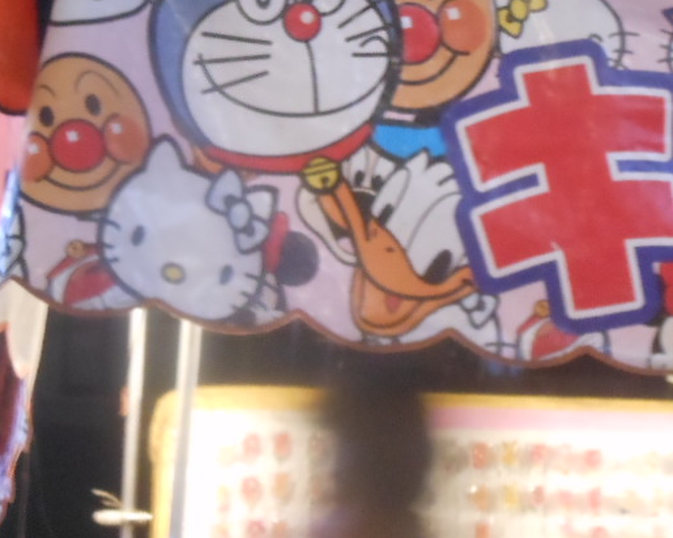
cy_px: 93
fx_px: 1932
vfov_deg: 15.7
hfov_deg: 19.6
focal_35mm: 97
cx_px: 497
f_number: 4
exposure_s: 1/8
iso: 640
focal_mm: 8.9
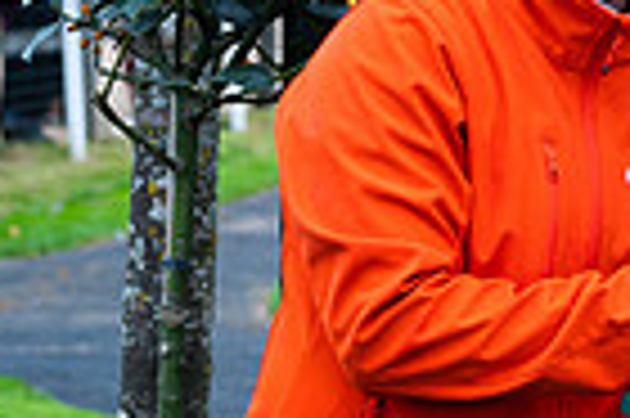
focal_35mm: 245
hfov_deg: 8.0
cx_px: 1301
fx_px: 4282
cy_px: 111
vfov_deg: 5.6
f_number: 4
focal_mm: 54
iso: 500
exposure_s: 1/640
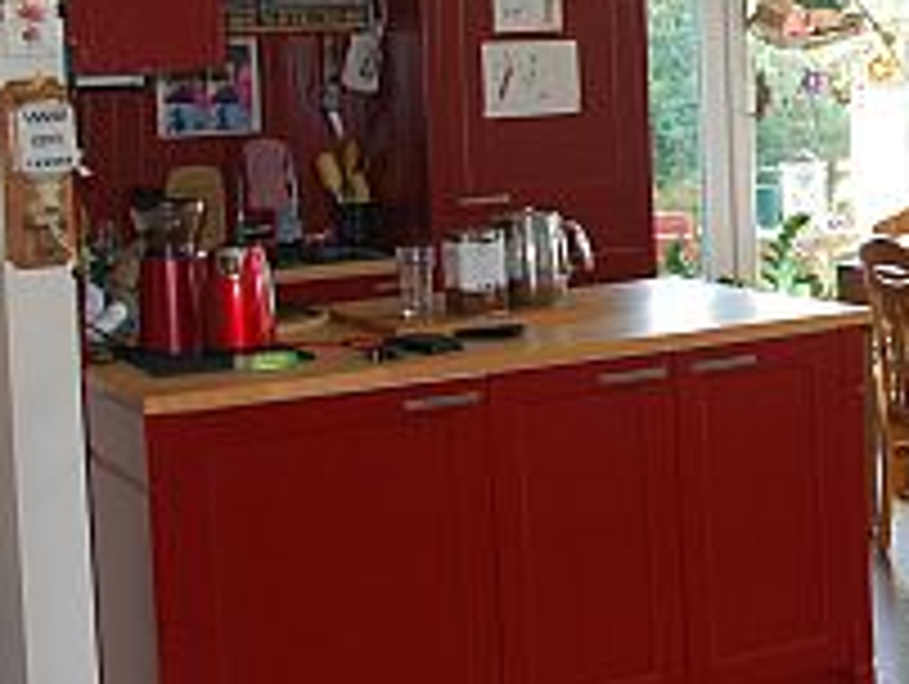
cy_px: 79
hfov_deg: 24.1
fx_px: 2024
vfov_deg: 18.9
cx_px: 918
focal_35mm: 77
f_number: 3.5
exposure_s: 1/60
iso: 400
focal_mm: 18
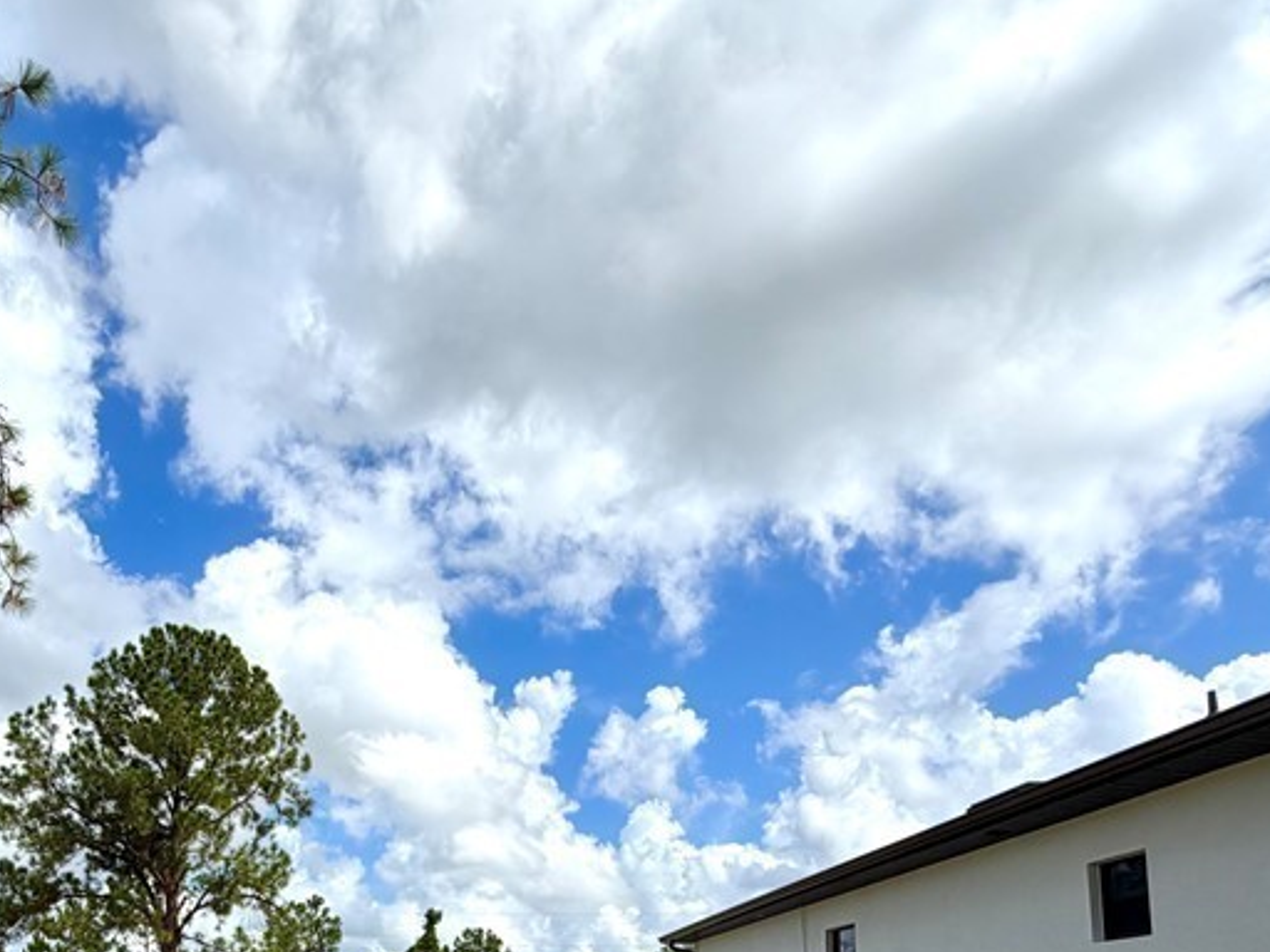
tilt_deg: +6.1
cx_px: 384
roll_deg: -0.7
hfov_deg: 61.3
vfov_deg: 44.0
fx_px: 1027
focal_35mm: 28
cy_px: 907
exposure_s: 1/1431
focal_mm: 2.22
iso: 20
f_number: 2.2
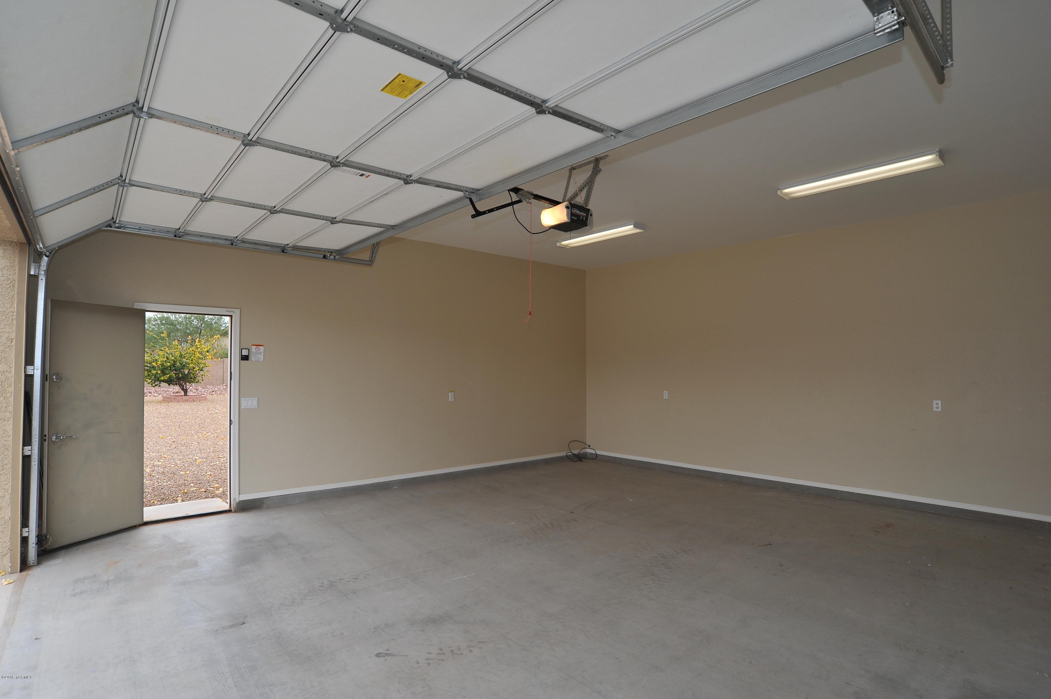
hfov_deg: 90.0
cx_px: 526
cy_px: 350
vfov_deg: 67.3
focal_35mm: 18
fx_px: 525
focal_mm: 18
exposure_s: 1/80
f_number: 10
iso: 320
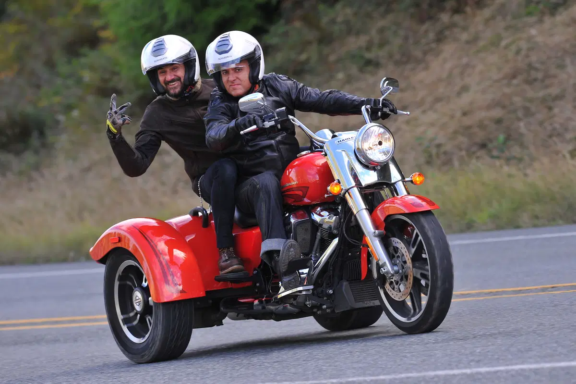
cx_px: 288
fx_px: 4798
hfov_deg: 6.9
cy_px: 192
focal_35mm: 300
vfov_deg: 4.6
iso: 640
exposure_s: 1/500
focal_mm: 300
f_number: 7.1
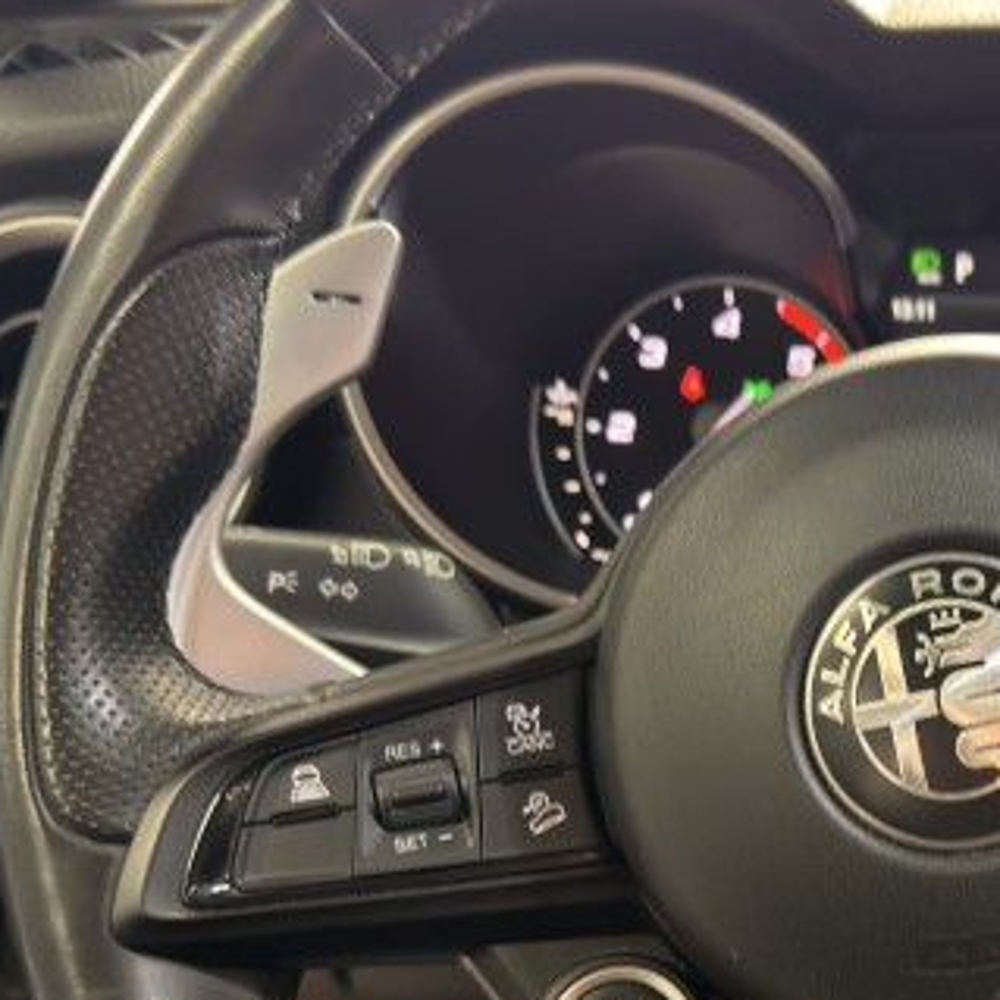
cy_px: 846
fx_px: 2222
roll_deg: -0.8
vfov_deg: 24.8
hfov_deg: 24.3
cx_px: 975
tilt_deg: -27.3
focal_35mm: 68
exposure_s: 1/25
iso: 500
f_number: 1.78
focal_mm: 6.76
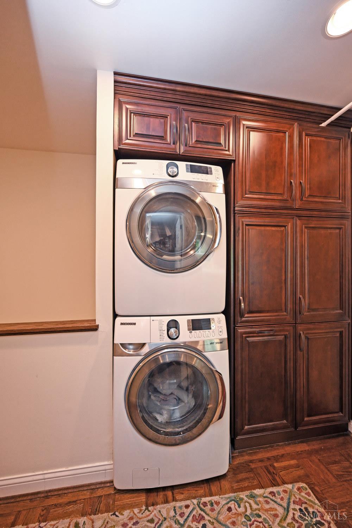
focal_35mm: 14
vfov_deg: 104.3
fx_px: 205
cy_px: 264
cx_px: 176
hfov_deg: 81.2
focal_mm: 14
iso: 1000
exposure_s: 1/60
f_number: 4
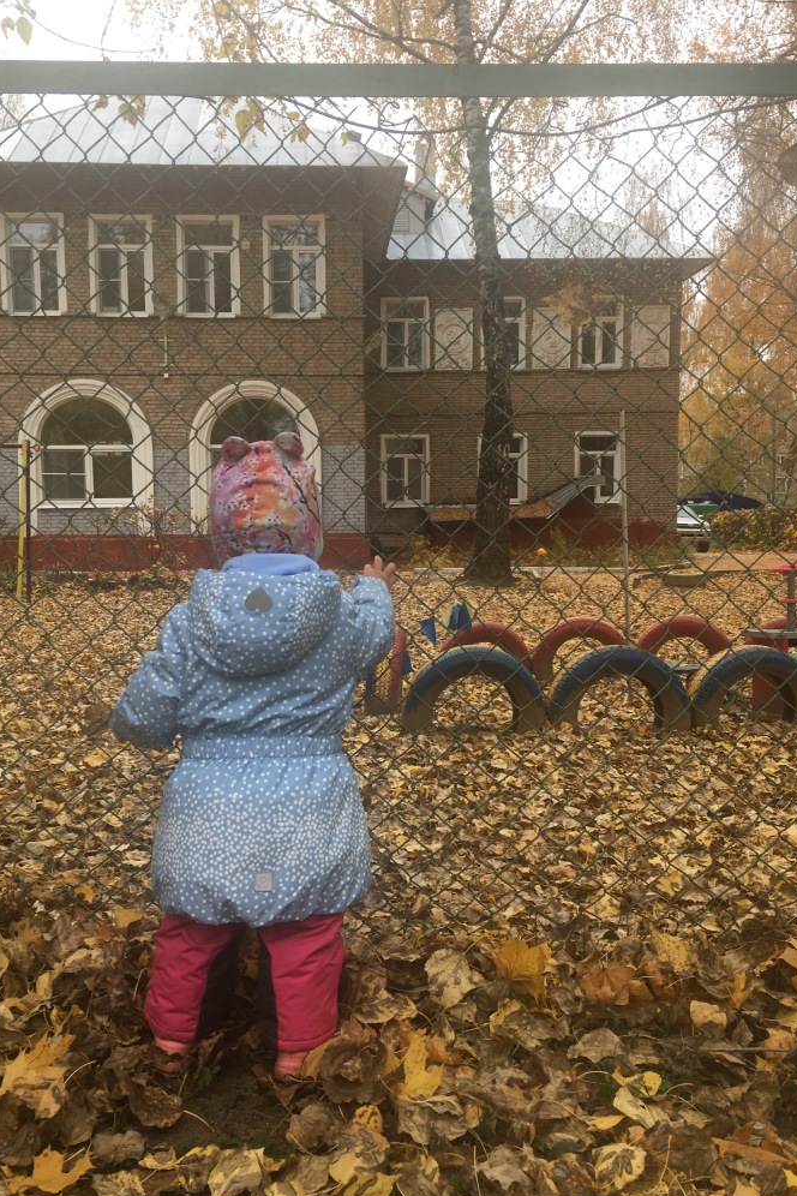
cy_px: 614
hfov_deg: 42.2
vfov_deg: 60.3
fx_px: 1029
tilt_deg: -4.9
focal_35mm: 31
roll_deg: +2.2
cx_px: 342
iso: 25
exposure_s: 1/50
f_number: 2.2
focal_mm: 4.15
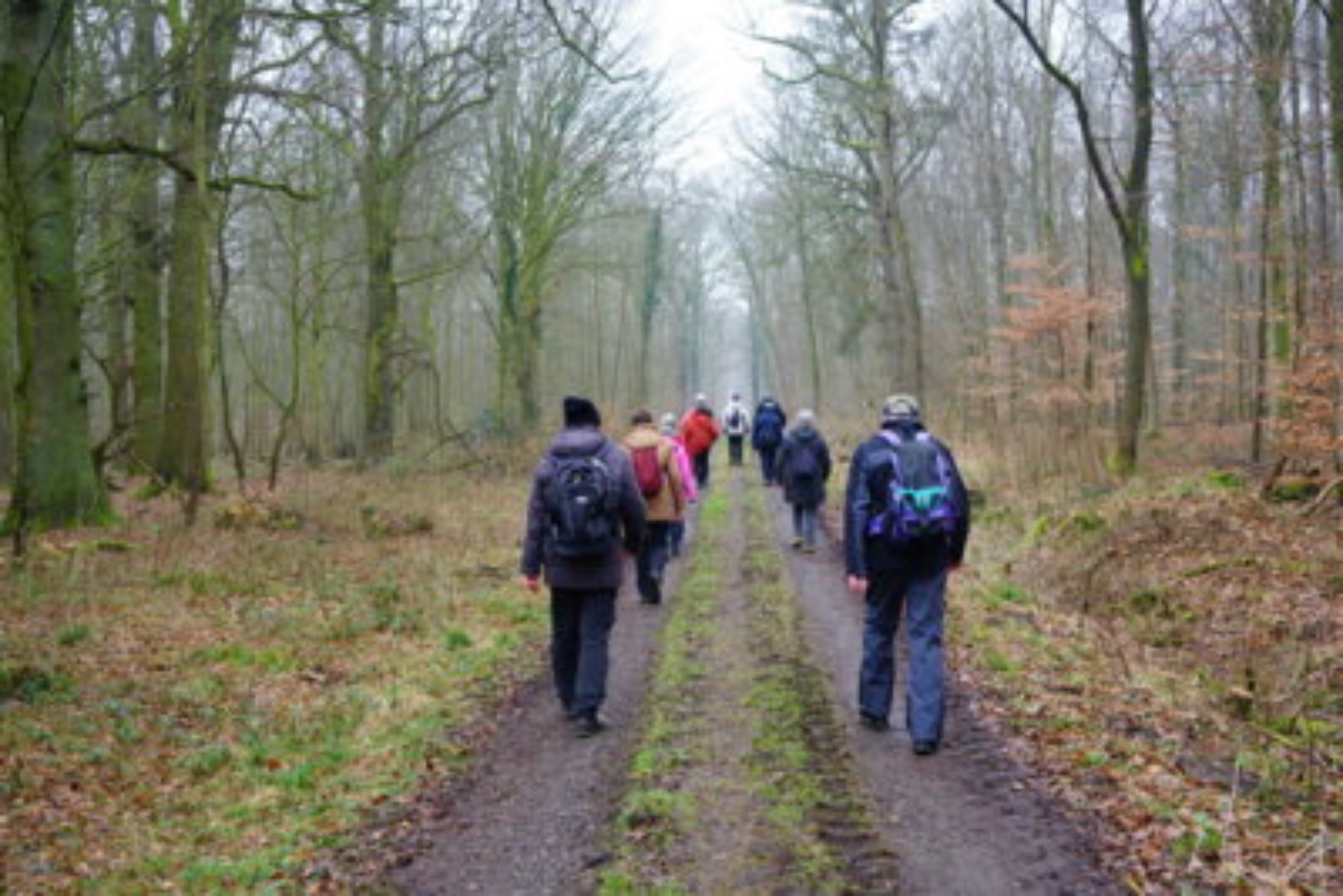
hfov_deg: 48.4
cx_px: 672
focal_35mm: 40
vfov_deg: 33.4
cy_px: 448
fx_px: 1493
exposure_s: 1/60
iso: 320
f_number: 5
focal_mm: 40
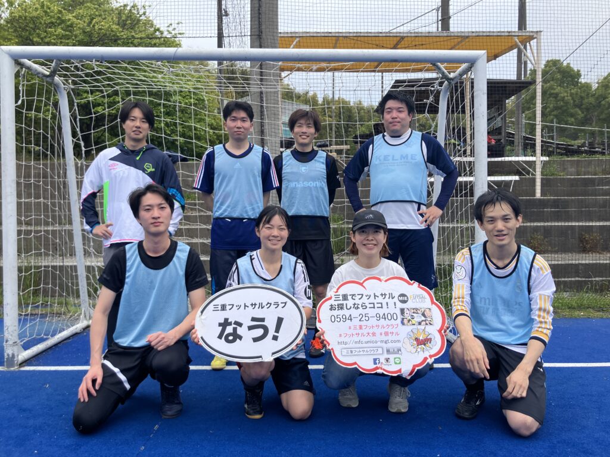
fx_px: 493
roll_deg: -1.0
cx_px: 305
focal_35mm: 28
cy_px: 228
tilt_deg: -1.5
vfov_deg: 49.7
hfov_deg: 63.4
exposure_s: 1/1946
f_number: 1.8
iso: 32
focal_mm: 3.99
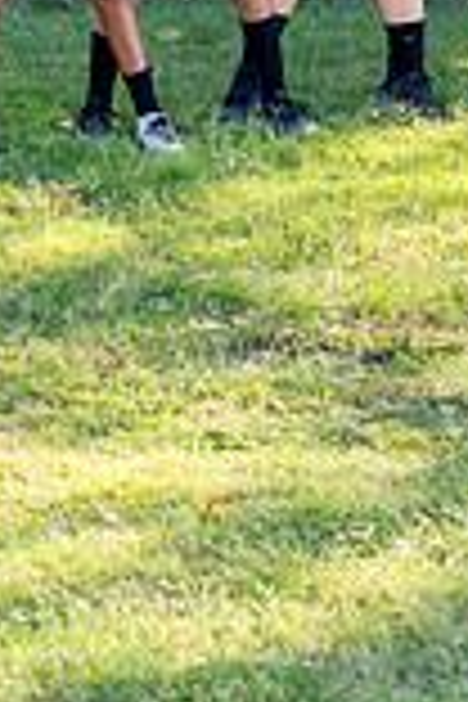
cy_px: -170
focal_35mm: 220
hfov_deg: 6.1
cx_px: -310
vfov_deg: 9.2
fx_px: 4290
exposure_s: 1/400
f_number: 2.5
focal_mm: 50
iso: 100
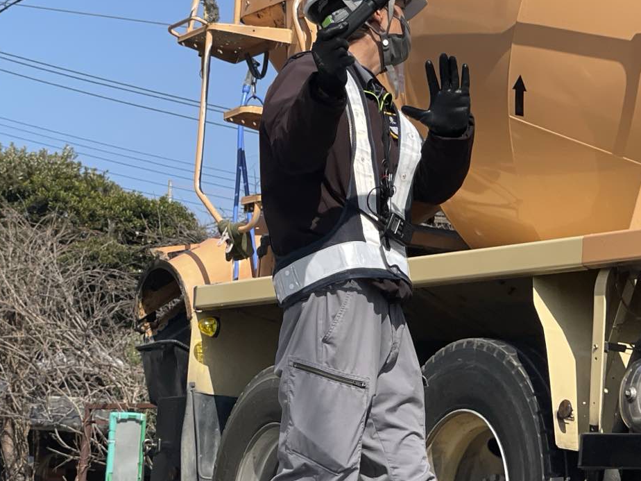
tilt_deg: +8.1
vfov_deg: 11.1
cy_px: 174
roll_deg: -3.4
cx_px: 157
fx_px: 2463
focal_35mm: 133
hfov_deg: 14.8
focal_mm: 7.5
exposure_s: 1/1783
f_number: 2.2
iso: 32
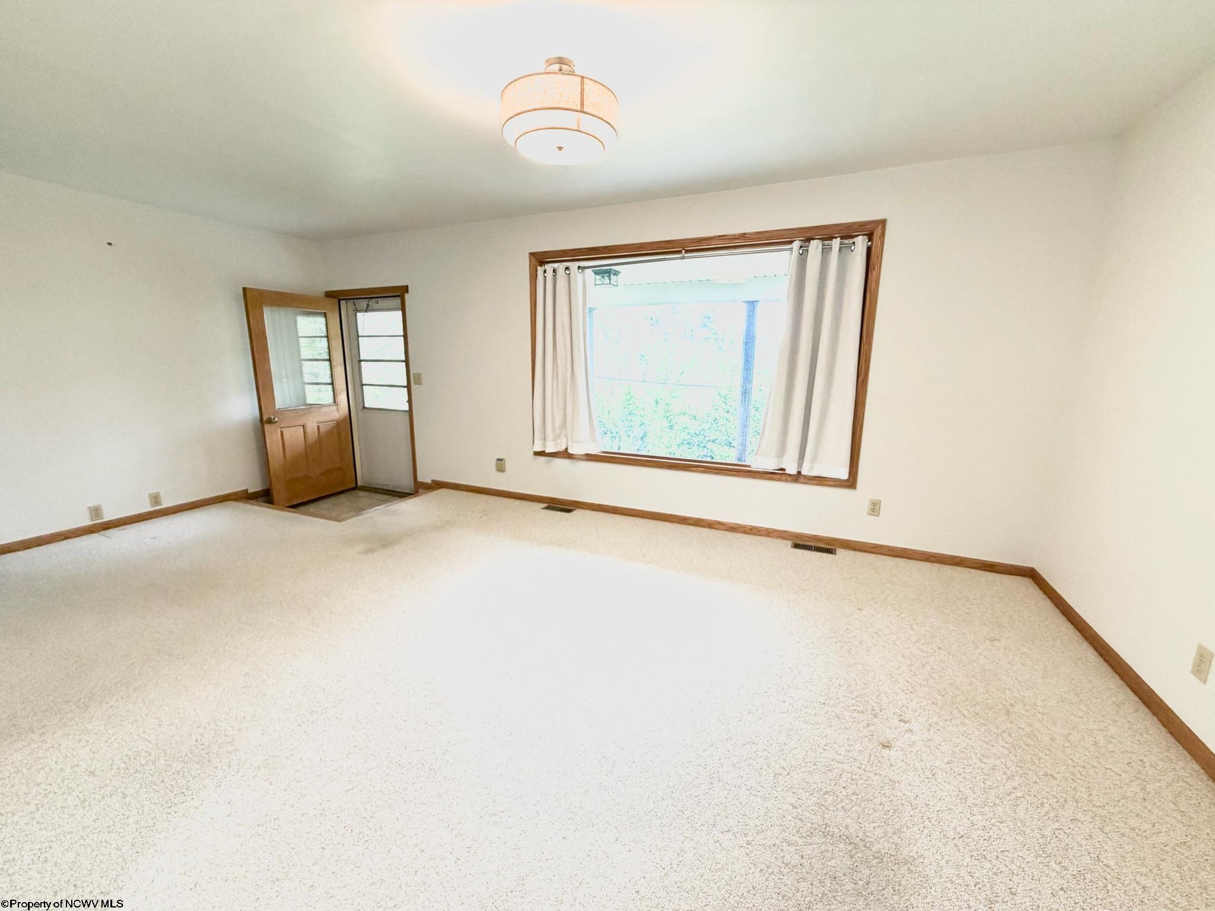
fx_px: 491
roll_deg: +0.1
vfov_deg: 85.7
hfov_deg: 102.1
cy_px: 456
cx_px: 608
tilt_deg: -11.7
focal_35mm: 14
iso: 200
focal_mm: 2.22
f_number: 2.2
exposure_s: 1/60
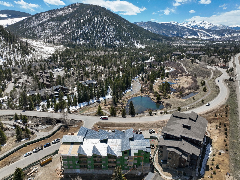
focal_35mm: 24
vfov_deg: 56.8
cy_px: 90
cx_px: 120
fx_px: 166
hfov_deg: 71.6
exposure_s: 1/3200
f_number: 2.8
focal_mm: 12.29
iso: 150
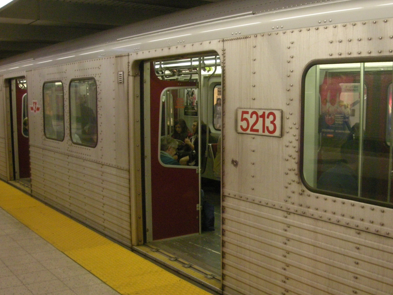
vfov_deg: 32.2
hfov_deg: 42.0
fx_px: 511
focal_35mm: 45
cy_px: 154
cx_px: 224
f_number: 2.8
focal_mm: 5.7
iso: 400
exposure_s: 1/57.6
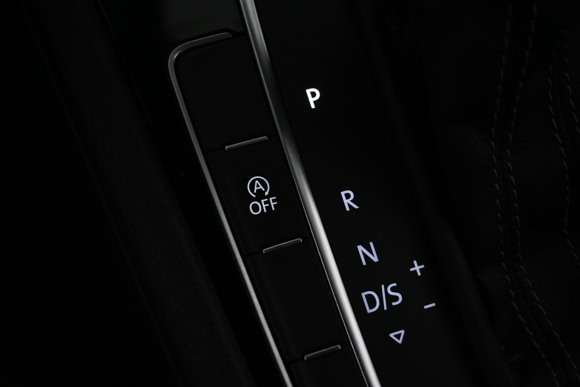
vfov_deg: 27.3
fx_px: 797
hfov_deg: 40.0
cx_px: 290
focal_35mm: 50
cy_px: 194
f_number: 5
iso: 1100
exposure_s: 1/50
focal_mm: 33
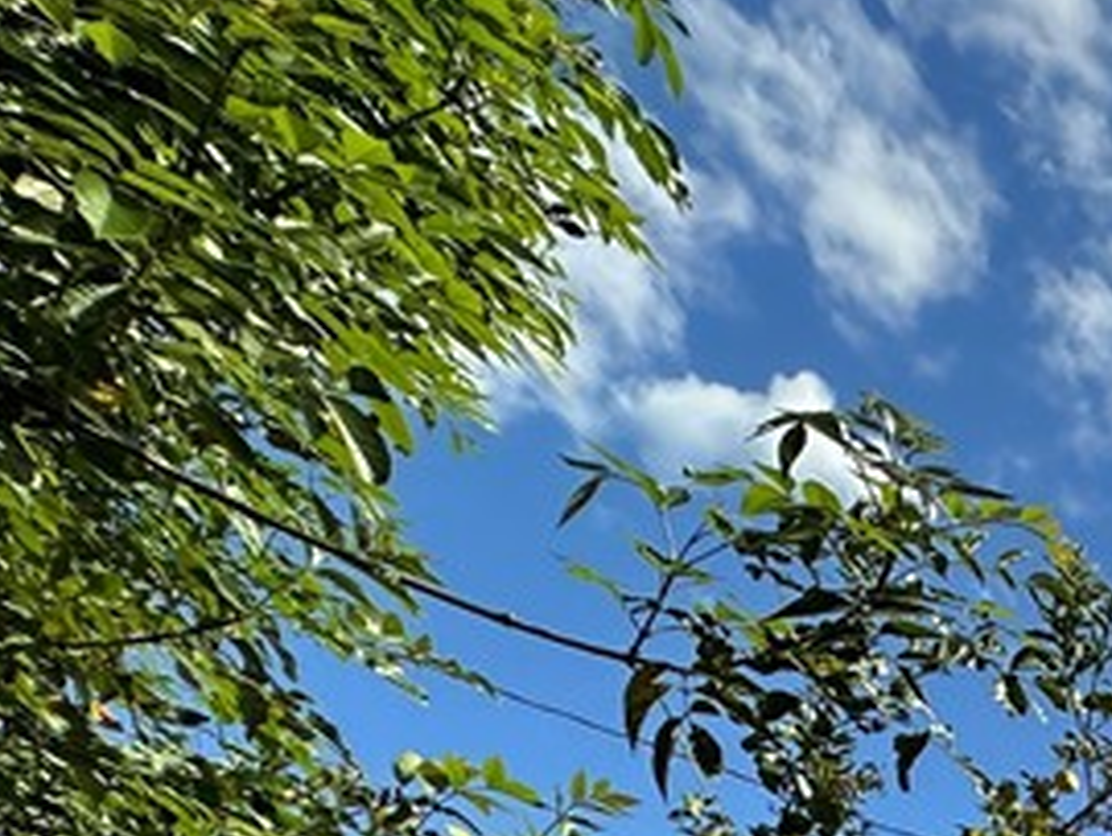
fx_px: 1704
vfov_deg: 19.7
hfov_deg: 22.2
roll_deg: +1.1
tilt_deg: +0.6
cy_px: 1540
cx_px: 1985
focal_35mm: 53
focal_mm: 2.22
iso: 50
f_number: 2.2
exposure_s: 1/2174
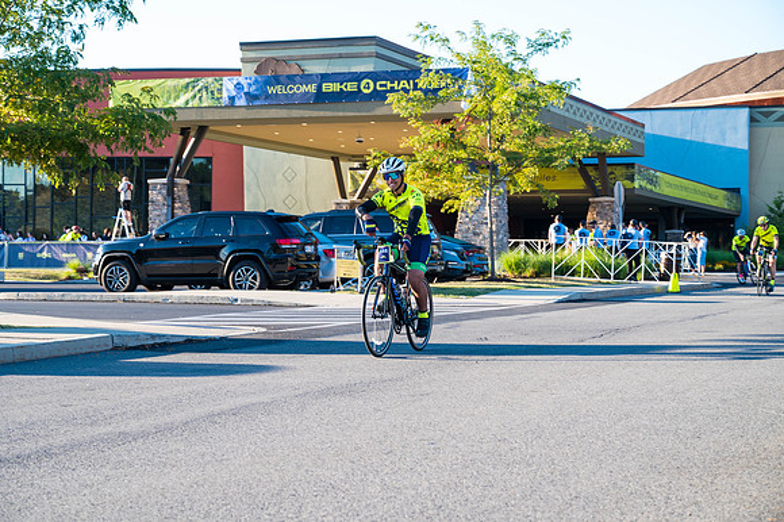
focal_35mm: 70
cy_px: 261
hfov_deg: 28.9
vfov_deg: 19.4
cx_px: 392
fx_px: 1524
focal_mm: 70
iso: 400
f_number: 6.3
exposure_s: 1/250
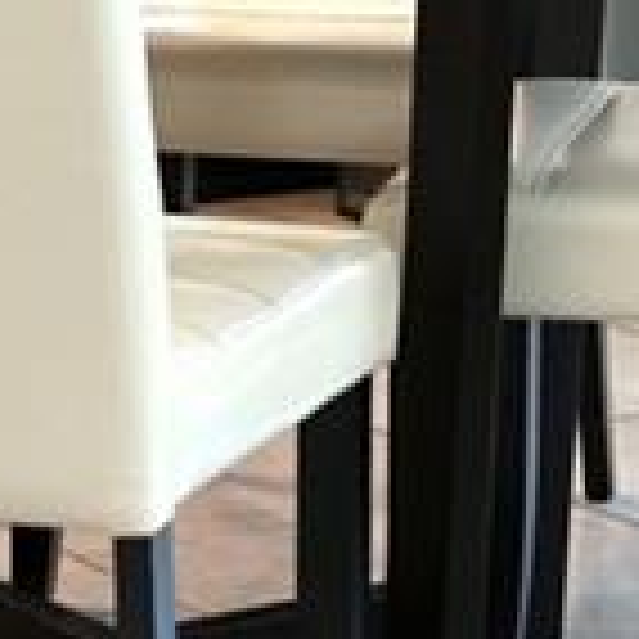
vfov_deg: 7.3
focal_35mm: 229
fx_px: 4783
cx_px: 248
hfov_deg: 7.6
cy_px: -662
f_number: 4
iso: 400
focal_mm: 24
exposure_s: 1/30
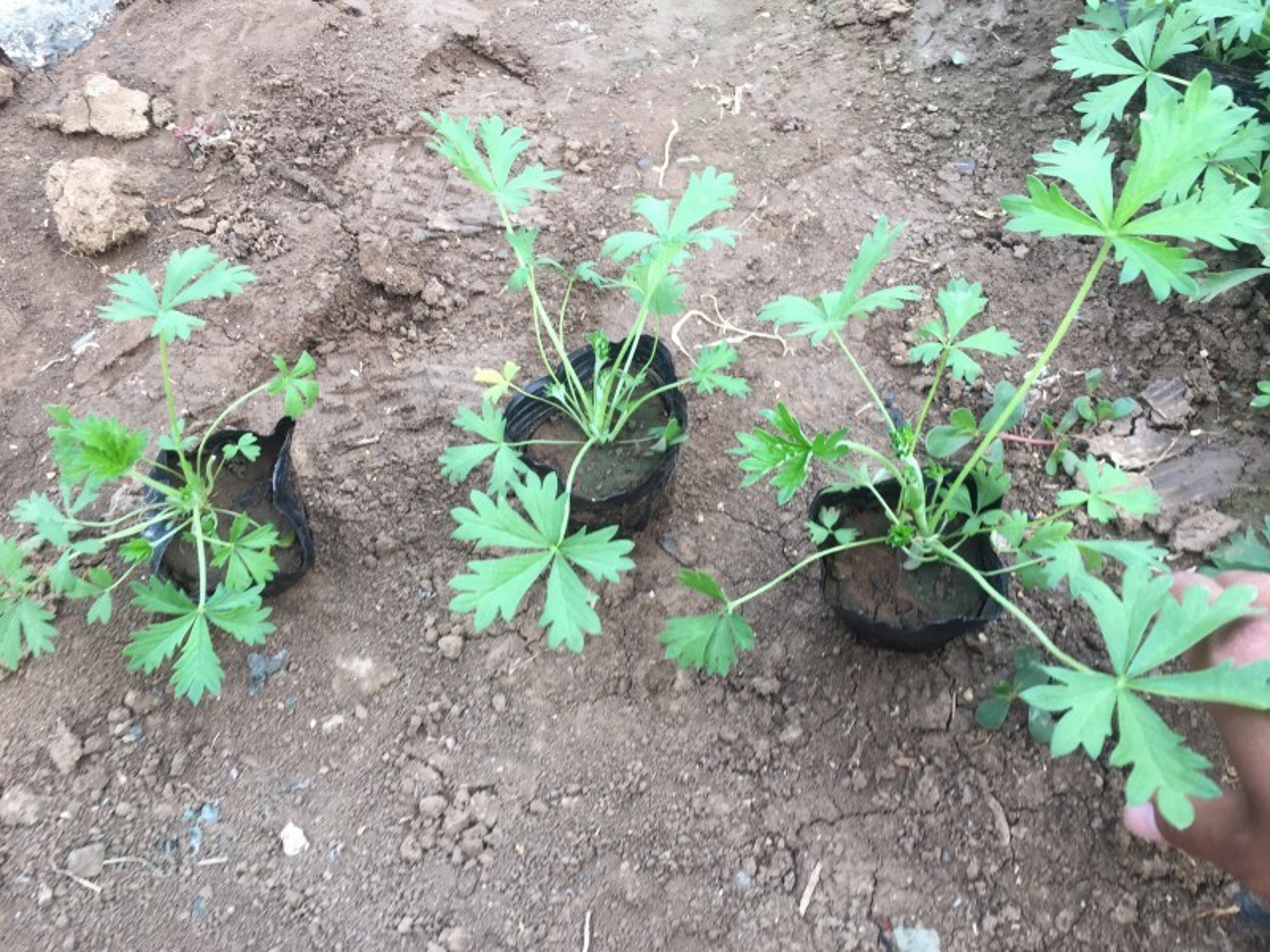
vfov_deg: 48.2
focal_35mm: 29
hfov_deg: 61.7
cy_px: 476
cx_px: 635
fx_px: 1064
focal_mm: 4.15
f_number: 2.2
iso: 40
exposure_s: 1/50
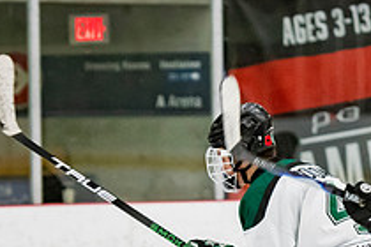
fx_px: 4256
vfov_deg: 3.3
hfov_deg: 5.0
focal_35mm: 413
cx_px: 350
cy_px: 294
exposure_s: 1/640
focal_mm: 112
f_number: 3.2
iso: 2000
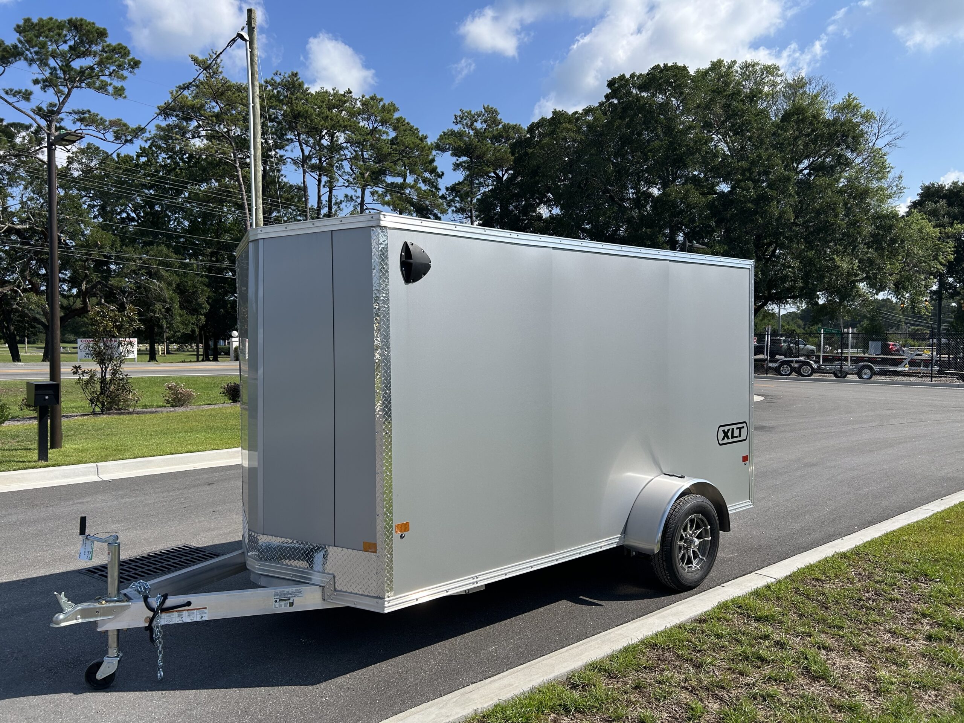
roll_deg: +0.1
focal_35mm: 26
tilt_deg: -1.3
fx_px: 724
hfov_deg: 67.3
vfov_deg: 53.1
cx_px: 482
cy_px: 362
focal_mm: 5.7
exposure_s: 1/4630
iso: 50
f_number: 1.5
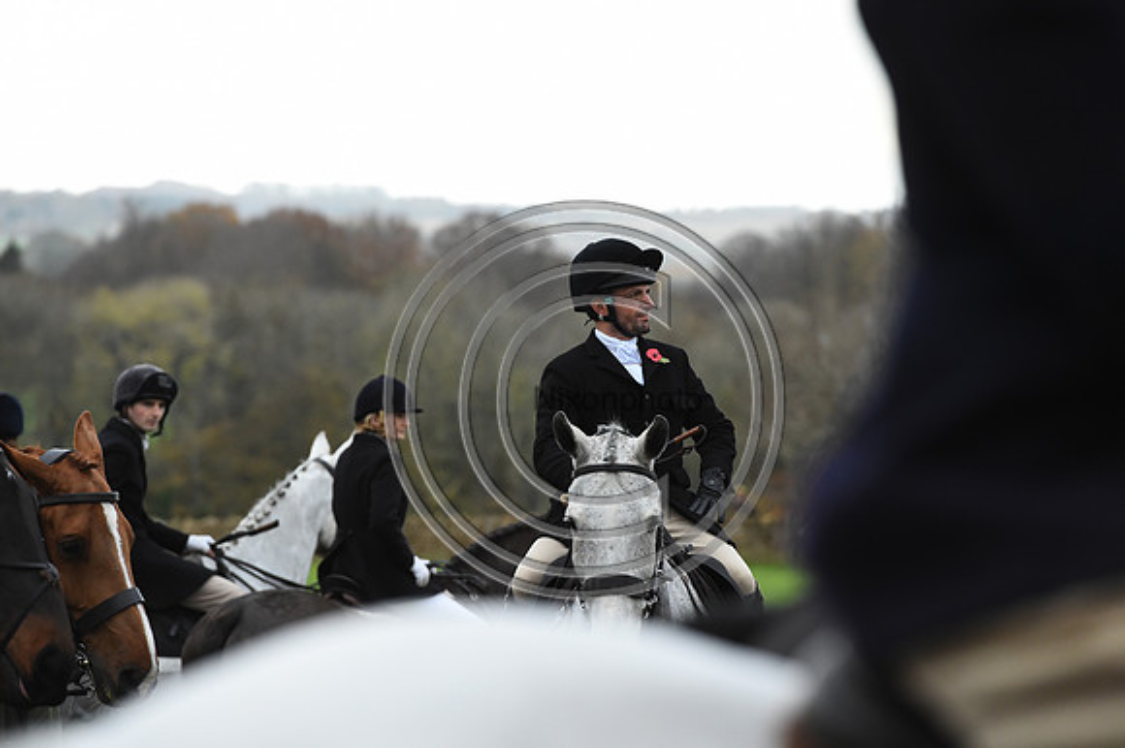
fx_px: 6246
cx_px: 562
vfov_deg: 6.9
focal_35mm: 200
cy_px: 374
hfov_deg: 10.3
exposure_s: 1/1250
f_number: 5.6
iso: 3200
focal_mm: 200
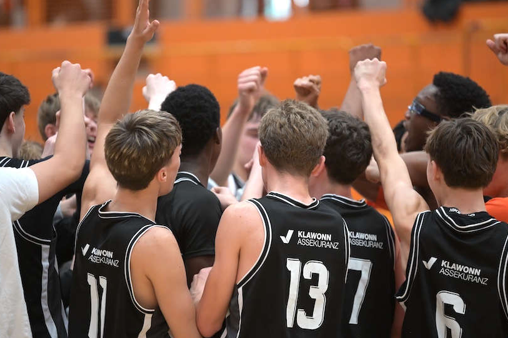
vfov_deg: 5.4
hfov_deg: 8.2
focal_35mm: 252
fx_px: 3554
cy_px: 177
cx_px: 236
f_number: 2.8
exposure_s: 1/1000
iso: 3200
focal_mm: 200
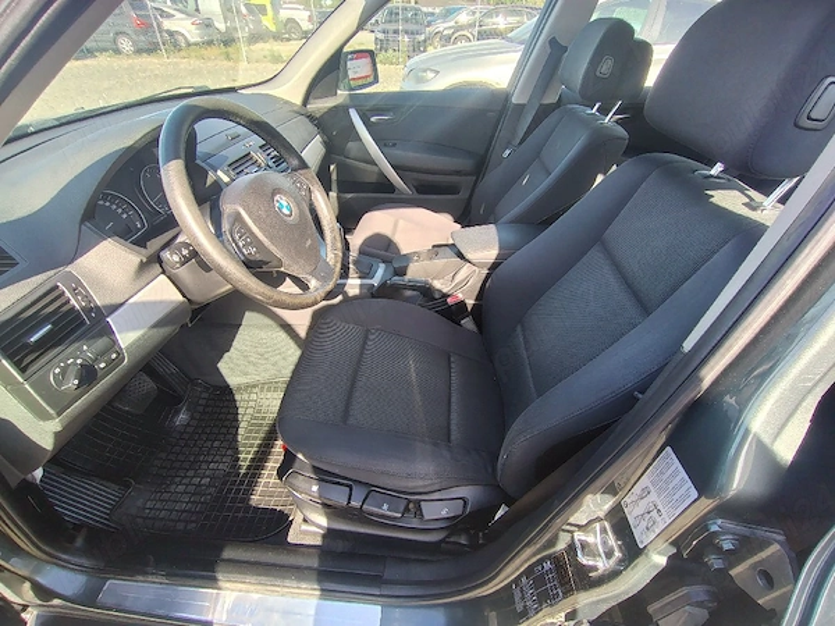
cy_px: 313
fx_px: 386
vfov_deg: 78.1
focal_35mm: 16
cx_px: 418
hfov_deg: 94.5
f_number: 2.2
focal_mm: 1.66
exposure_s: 1/100
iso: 191
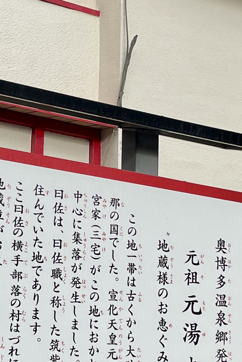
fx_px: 1008
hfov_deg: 13.7
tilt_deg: +11.2
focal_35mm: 100
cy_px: 255
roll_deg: -1.1
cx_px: 109
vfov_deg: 20.3
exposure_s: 1/2092
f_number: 1.6
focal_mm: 4.2
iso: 32
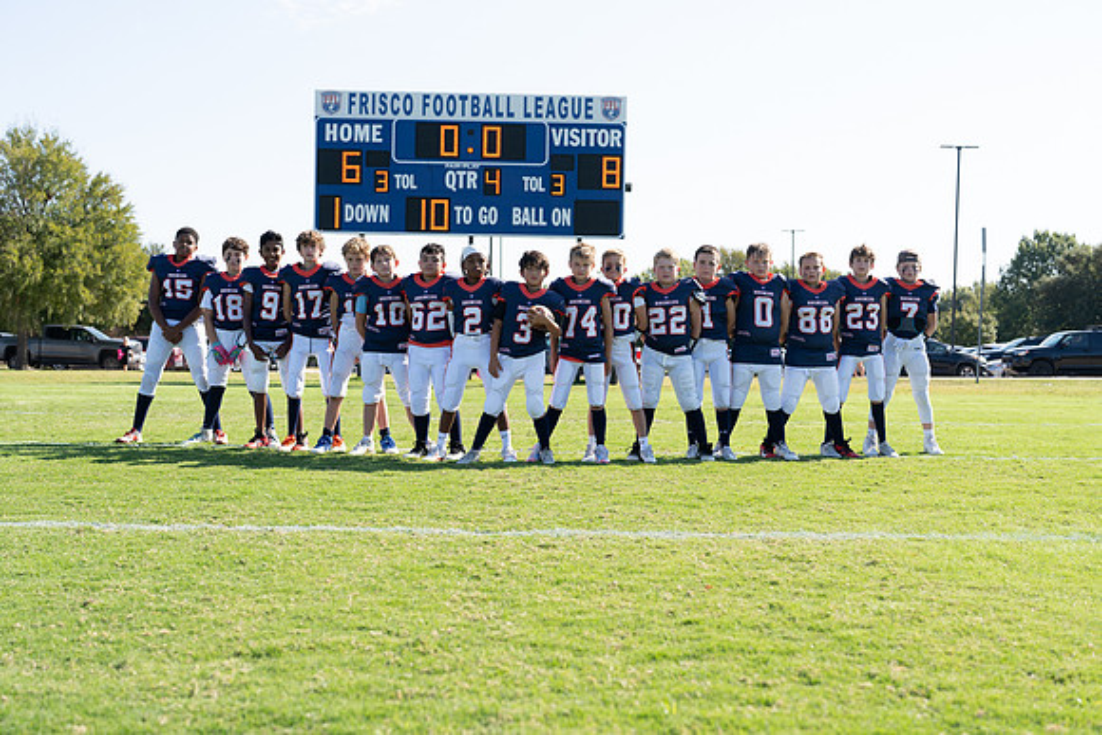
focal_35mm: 50
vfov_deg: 27.0
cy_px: 368
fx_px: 1531
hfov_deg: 39.6
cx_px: 551
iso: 100
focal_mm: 50
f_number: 3.5
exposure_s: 1/500
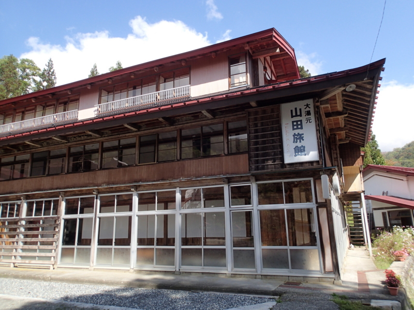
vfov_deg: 54.9
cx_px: 207
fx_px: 299
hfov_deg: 69.4
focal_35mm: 25
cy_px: 155
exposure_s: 1/800
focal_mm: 4.5
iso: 100
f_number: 2.8
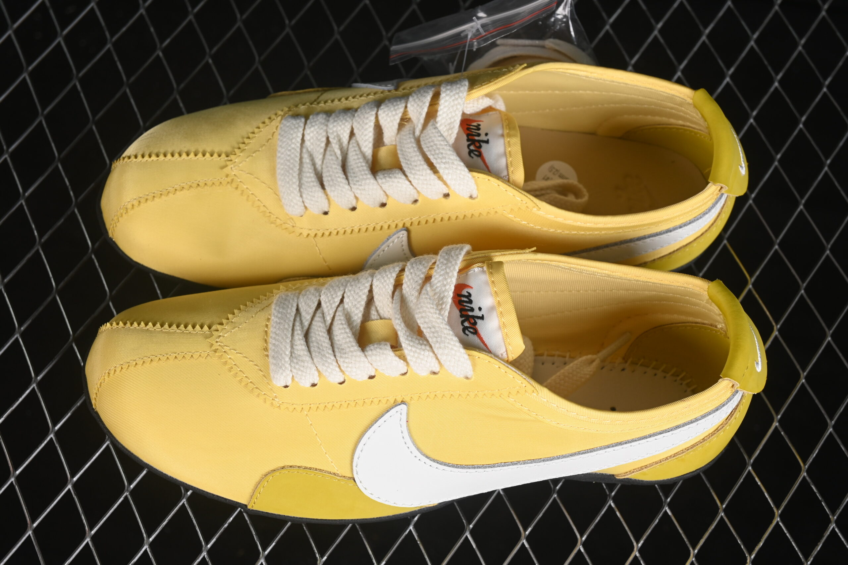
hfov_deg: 27.0
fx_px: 1767
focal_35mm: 75
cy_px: 282
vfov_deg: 18.2
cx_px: 424
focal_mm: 50
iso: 160
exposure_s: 1/80
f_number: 7.1
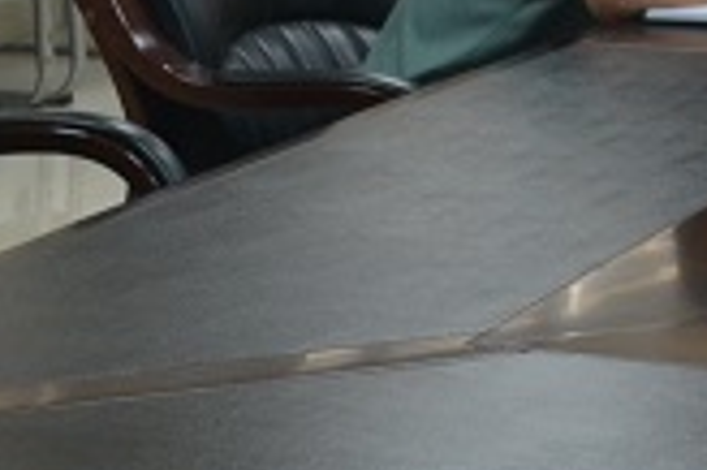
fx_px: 3590
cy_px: -237
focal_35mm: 183
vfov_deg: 7.4
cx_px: 1806
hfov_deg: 9.7
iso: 400
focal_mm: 20
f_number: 4.5
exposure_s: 1/80
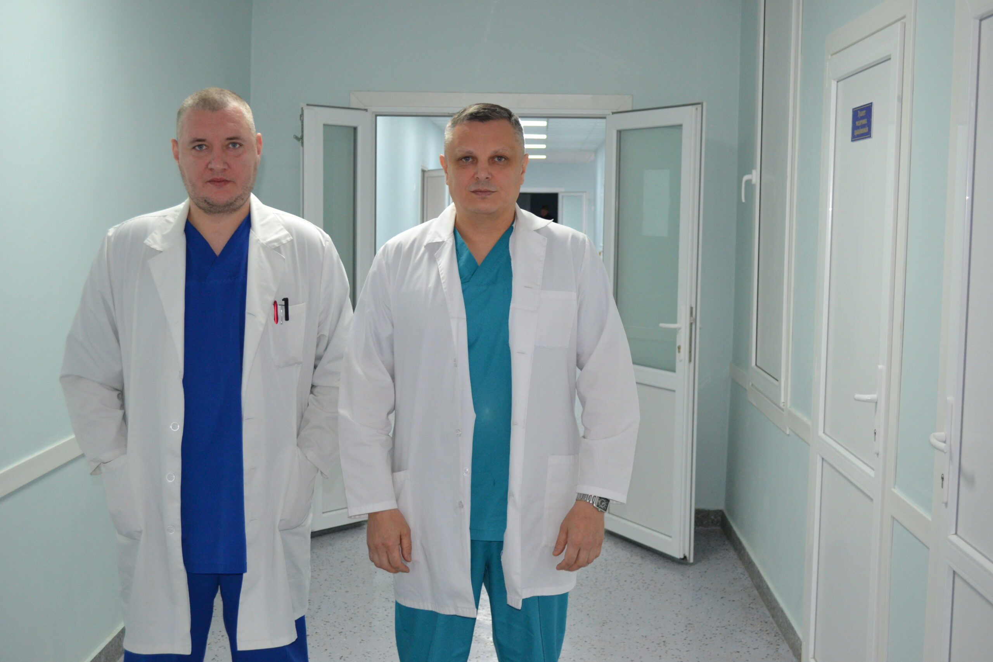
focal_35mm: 48
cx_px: 496
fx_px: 1324
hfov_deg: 41.1
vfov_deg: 28.1
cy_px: 331
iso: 1100
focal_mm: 32
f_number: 4.8
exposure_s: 1/60
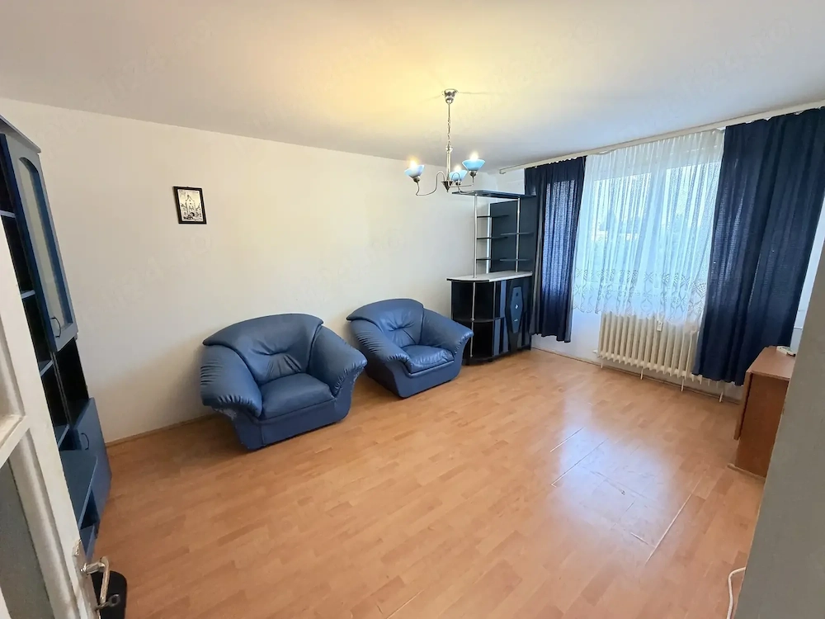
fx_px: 334
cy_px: 310
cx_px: 412
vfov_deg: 85.7
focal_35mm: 14
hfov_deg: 102.1
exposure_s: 1/50
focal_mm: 2.22
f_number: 2.2
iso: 250
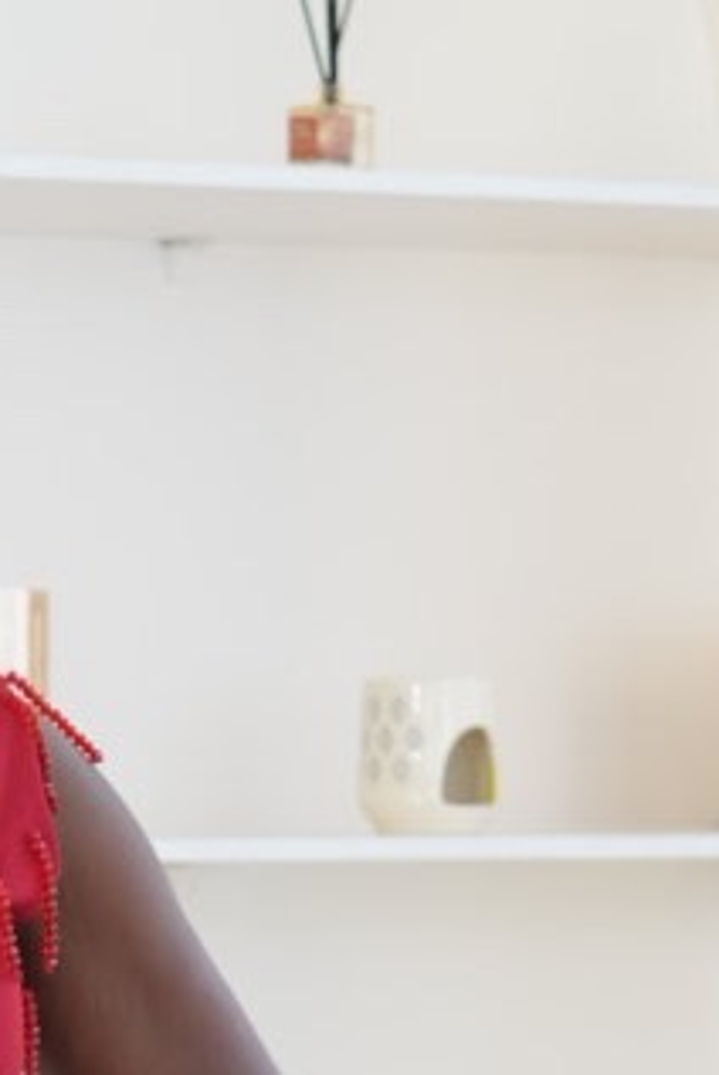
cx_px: -516
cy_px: 1706
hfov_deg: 5.1
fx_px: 7997
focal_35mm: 268
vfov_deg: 7.5
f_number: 3.2
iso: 500
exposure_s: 1/160
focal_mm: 35
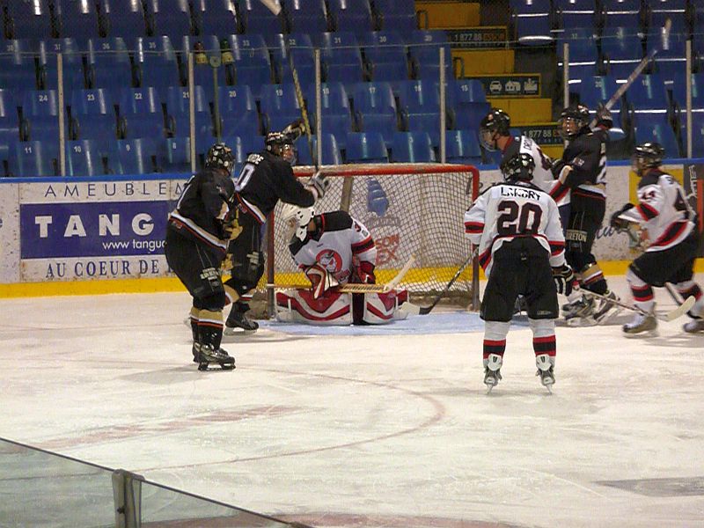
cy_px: 264
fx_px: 5694
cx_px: 352
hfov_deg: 7.1
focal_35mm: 280
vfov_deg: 5.3
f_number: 4.9
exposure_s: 1/100
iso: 800
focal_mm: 47
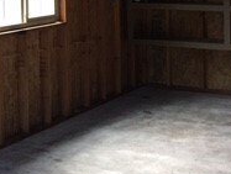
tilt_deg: -1.9
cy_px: -9
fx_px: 662
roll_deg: -0.5
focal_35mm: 99
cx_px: 11
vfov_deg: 14.7
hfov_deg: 19.3
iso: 80
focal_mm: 4.15
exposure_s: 1/10
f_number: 2.2
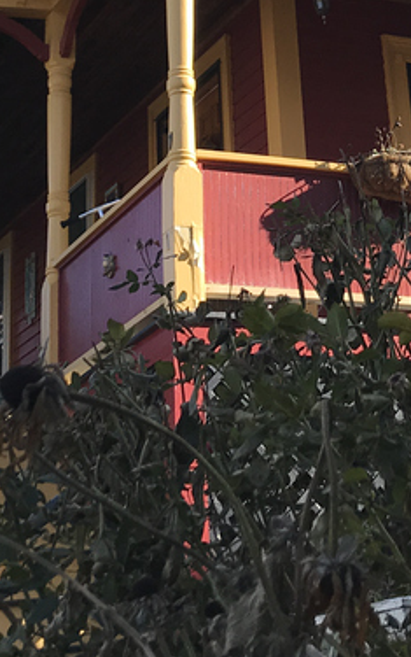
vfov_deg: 22.7
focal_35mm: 87
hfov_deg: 14.9
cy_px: -24
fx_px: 1556
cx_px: 378
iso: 20
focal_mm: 3
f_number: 1.8
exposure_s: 1/1182
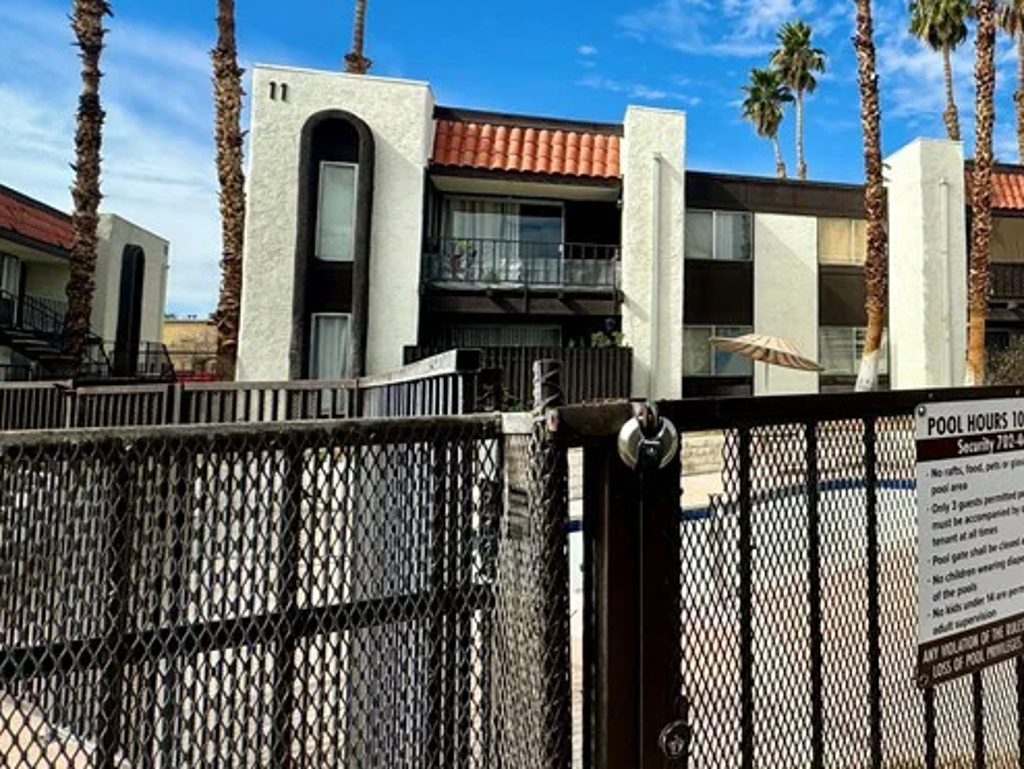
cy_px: 303
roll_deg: +1.4
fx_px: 858
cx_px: 922
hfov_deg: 53.8
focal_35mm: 29
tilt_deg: +4.9
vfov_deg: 47.9
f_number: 2.2
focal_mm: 2.22
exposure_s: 1/2273
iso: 50
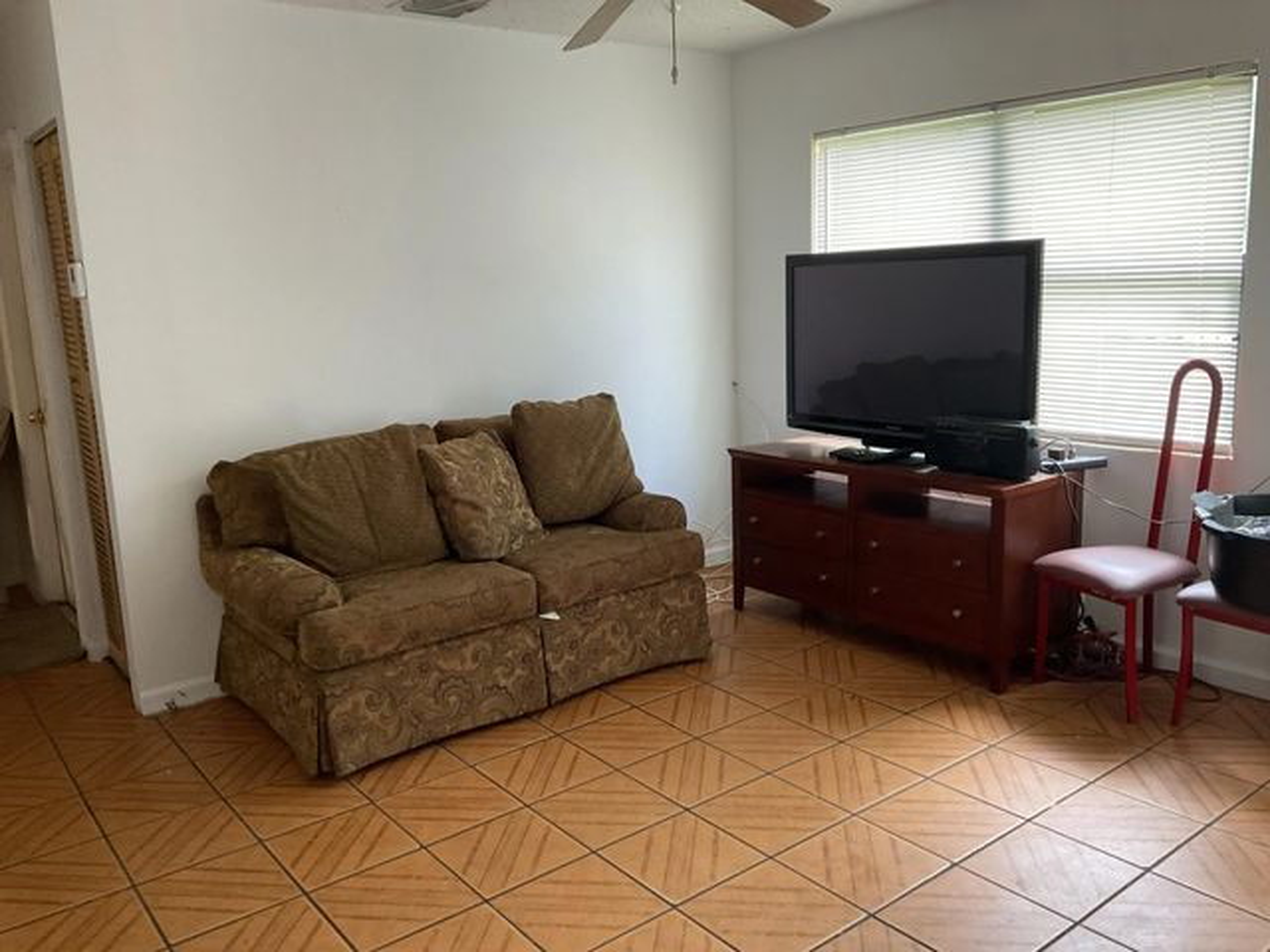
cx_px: 635
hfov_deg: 61.7
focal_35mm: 29
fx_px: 1064
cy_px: 476
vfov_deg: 48.2
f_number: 1.8
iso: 125
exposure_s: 1/60
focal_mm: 3
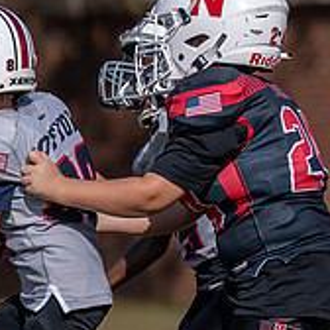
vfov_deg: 1.4
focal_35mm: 1246
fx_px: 13439
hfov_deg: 1.4
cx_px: -354
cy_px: 279
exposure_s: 1/3200
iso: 100
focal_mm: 200
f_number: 2.8
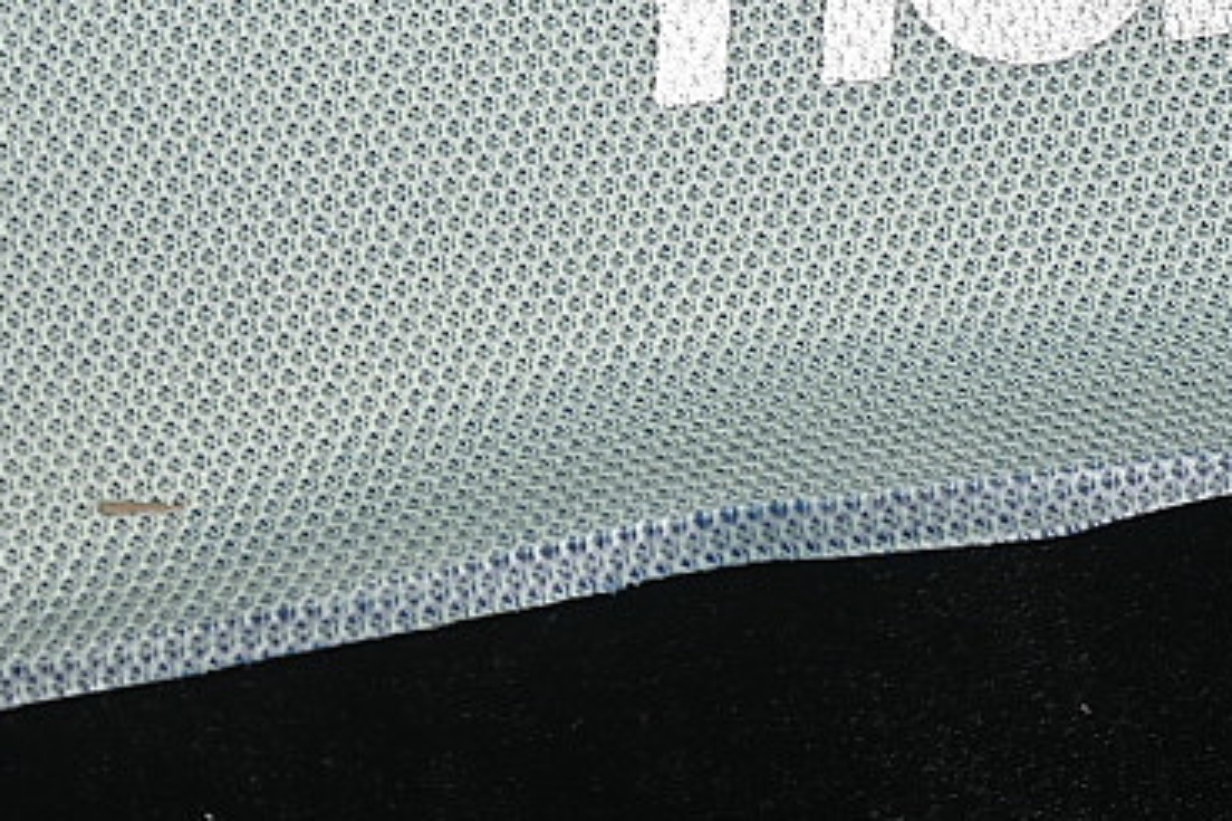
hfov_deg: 9.3
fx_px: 7525
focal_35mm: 220
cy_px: 107
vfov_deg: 6.2
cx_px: 221
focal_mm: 50
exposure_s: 1/80
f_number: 7.1
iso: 160
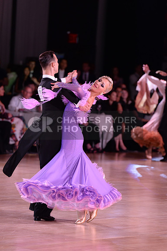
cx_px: 84
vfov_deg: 10.3
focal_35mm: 200
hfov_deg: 6.8
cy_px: 126
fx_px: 1396
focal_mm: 200
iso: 1600
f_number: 4
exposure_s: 1/250
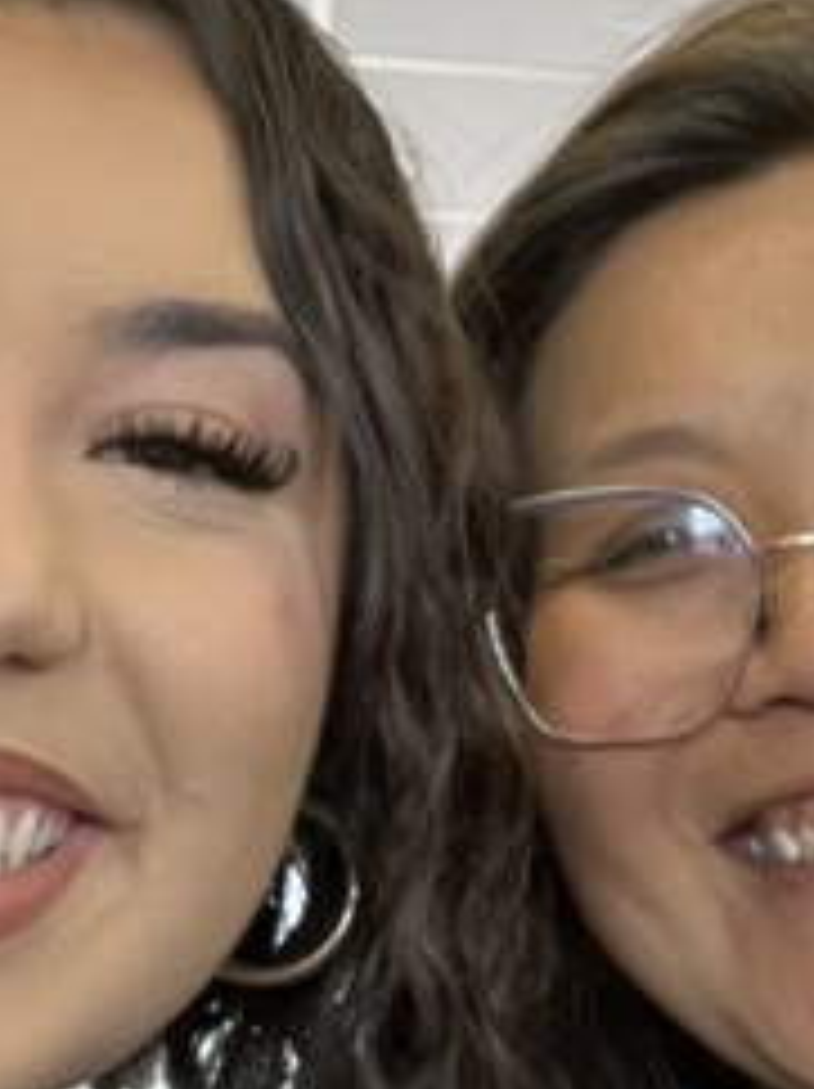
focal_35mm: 127
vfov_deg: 15.5
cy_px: 630
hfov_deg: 11.6
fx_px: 3989
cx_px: 751
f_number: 2.2
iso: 200
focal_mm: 2.71
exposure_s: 1/60
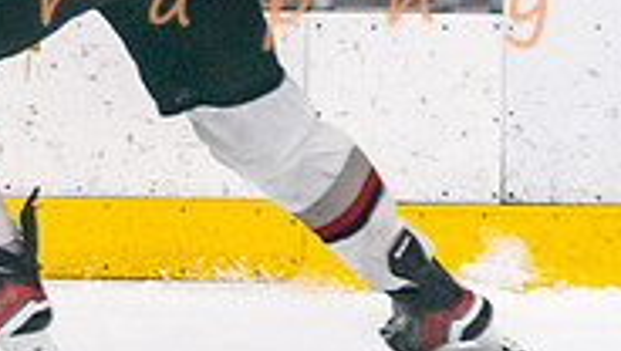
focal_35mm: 960
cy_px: 115
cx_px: -231
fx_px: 15826
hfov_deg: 2.2
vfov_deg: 1.3
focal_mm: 174
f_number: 2.8
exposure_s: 1/1250
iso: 3200
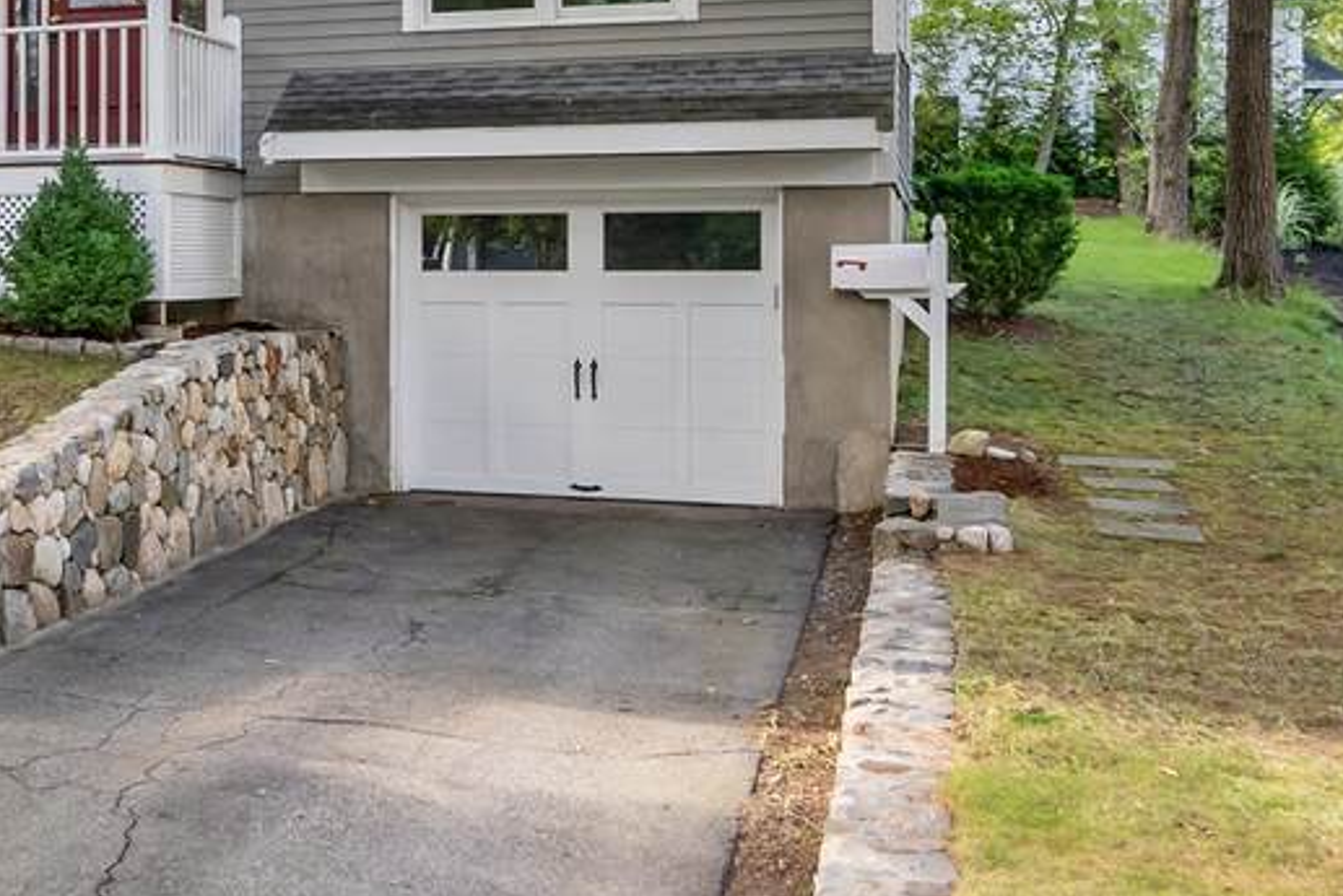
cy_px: -45
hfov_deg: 35.0
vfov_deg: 24.5
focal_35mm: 52
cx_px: 36
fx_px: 1940
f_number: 8
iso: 250
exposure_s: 1/25
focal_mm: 21
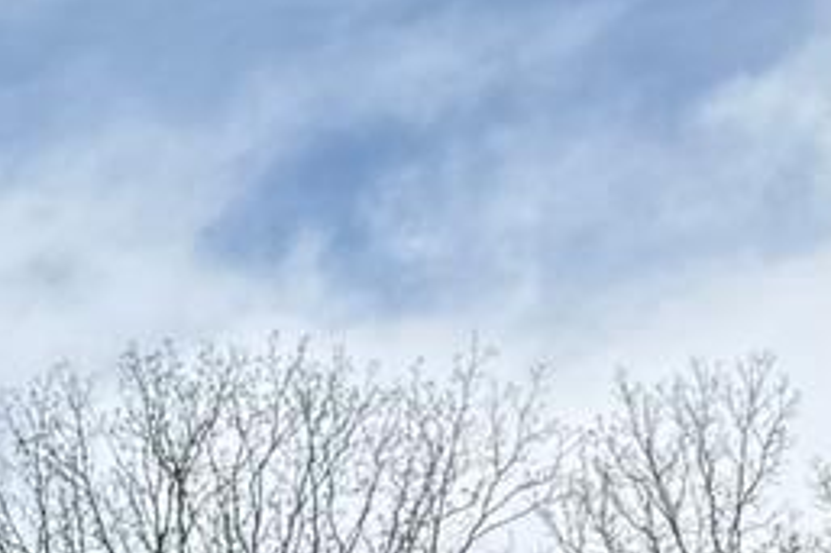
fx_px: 4590
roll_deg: +1.1
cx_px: -1048
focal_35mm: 199
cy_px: 1391
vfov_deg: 6.5
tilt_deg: +10.5
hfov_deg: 9.4
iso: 80
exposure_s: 1/6711
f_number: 1.78
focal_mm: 6.76
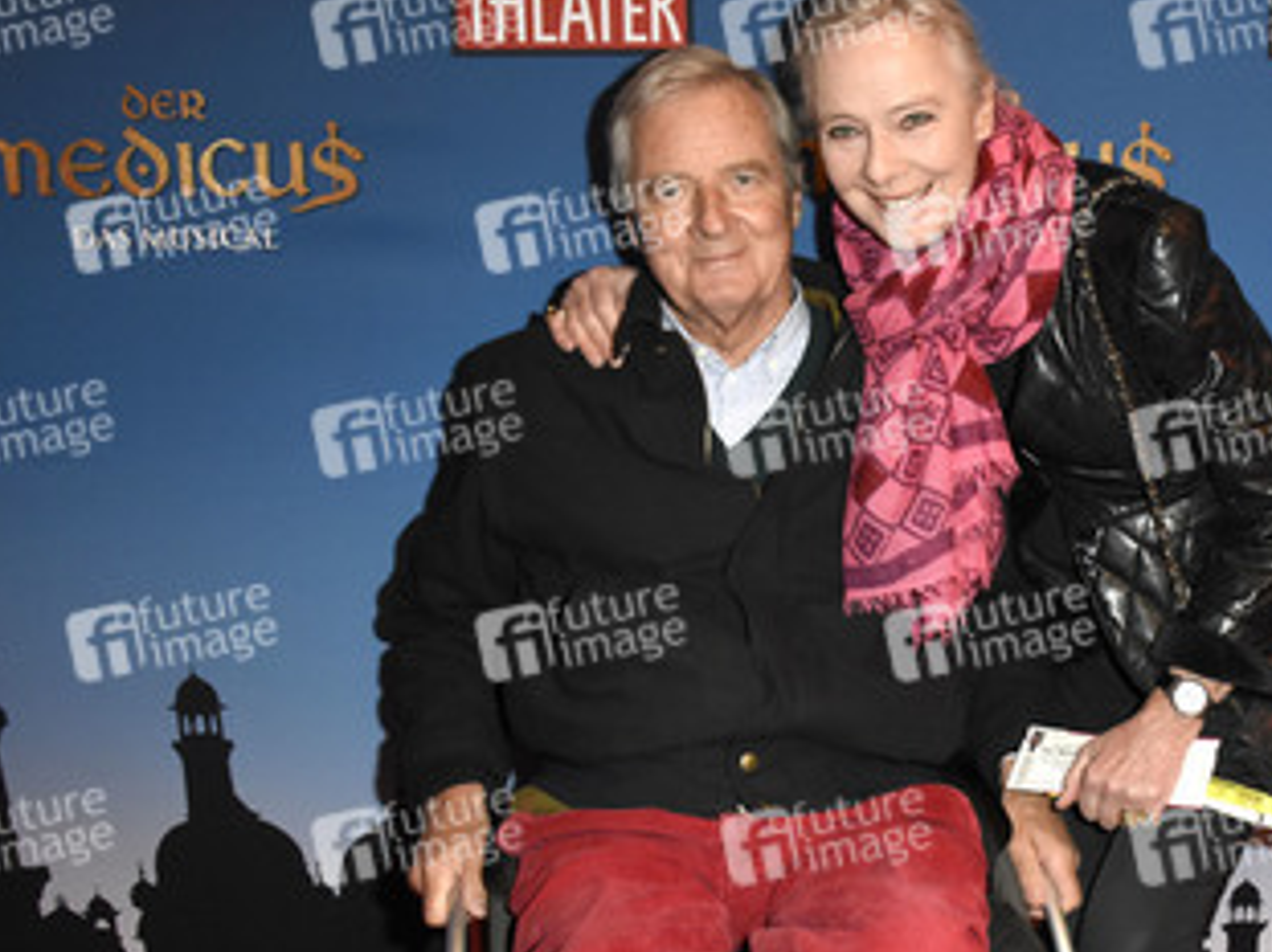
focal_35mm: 46
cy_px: 531
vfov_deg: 31.5
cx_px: 881
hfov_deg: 40.6
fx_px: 1690
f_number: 6.3
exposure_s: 1/160
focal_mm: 22
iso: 3200
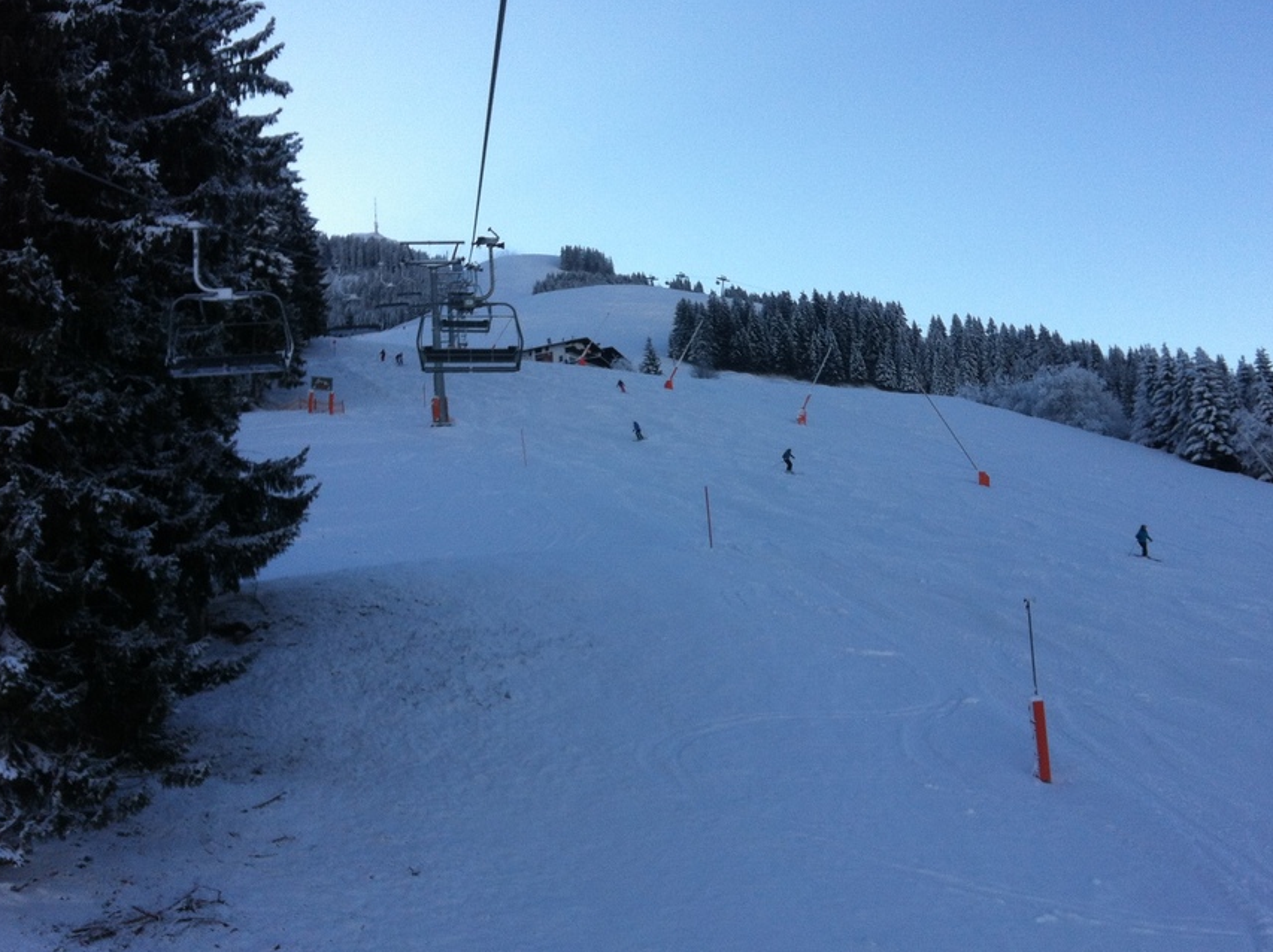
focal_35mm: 42
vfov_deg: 34.3
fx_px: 1543
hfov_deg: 44.8
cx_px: 700
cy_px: 472
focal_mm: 3.85
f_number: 2.8
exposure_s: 1/1117
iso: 80
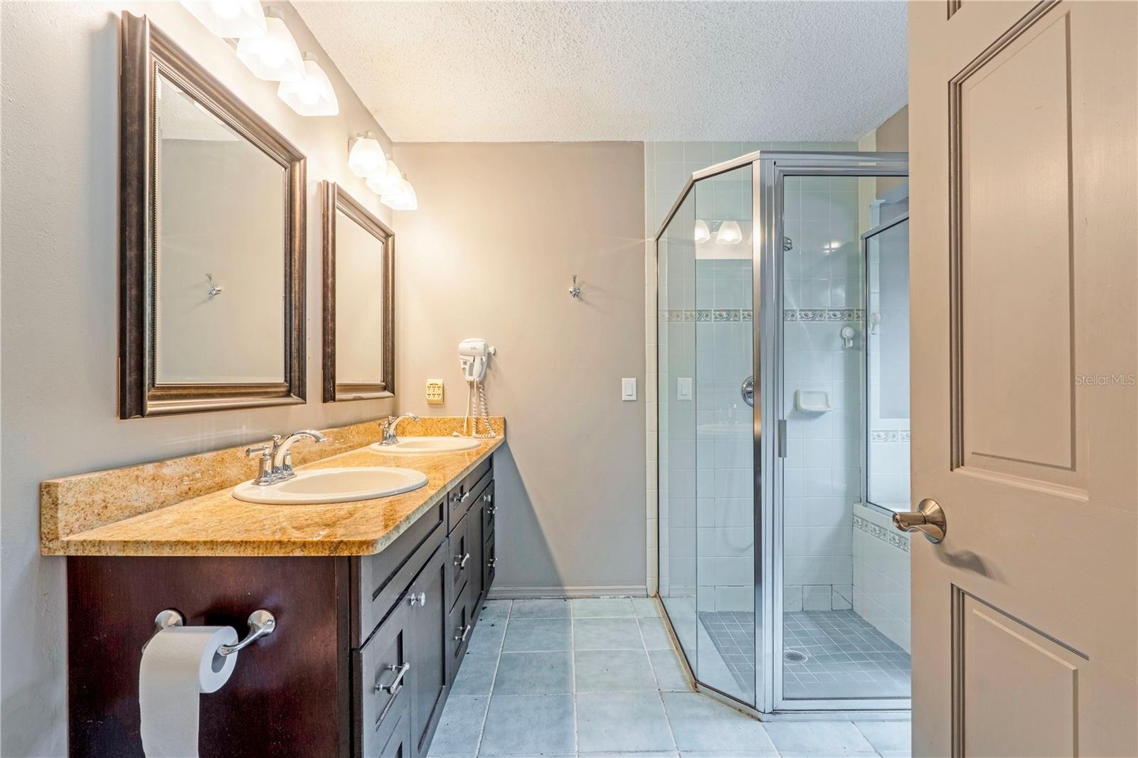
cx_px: 569
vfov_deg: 72.0
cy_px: 379
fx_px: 521
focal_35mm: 16
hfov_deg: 95.0
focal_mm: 11
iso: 250
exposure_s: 1/125
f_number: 9
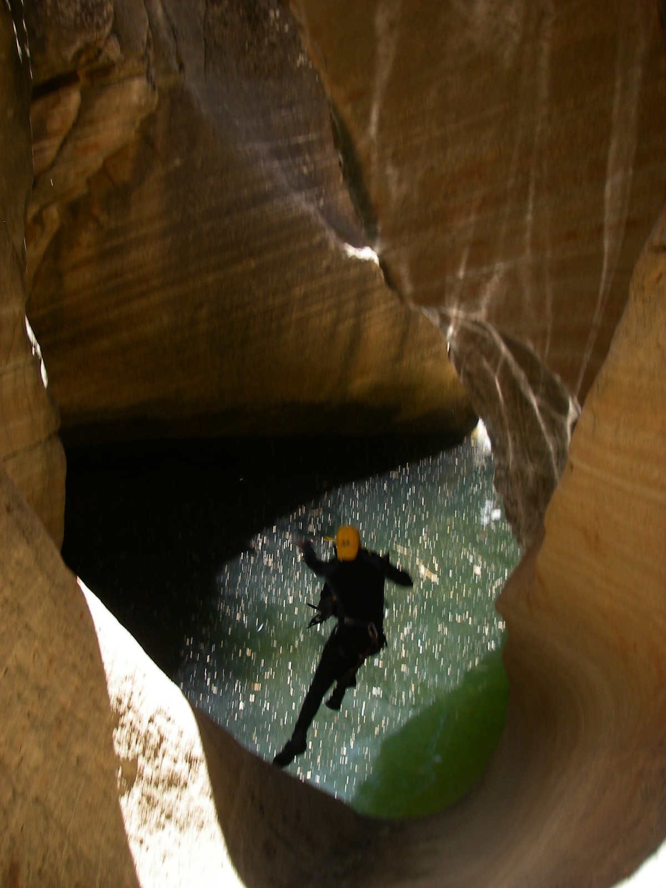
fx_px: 975
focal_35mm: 38
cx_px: 333
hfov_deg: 37.7
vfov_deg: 49.0
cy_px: 444
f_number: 3.3
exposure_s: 1/125
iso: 64
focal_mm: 6.3
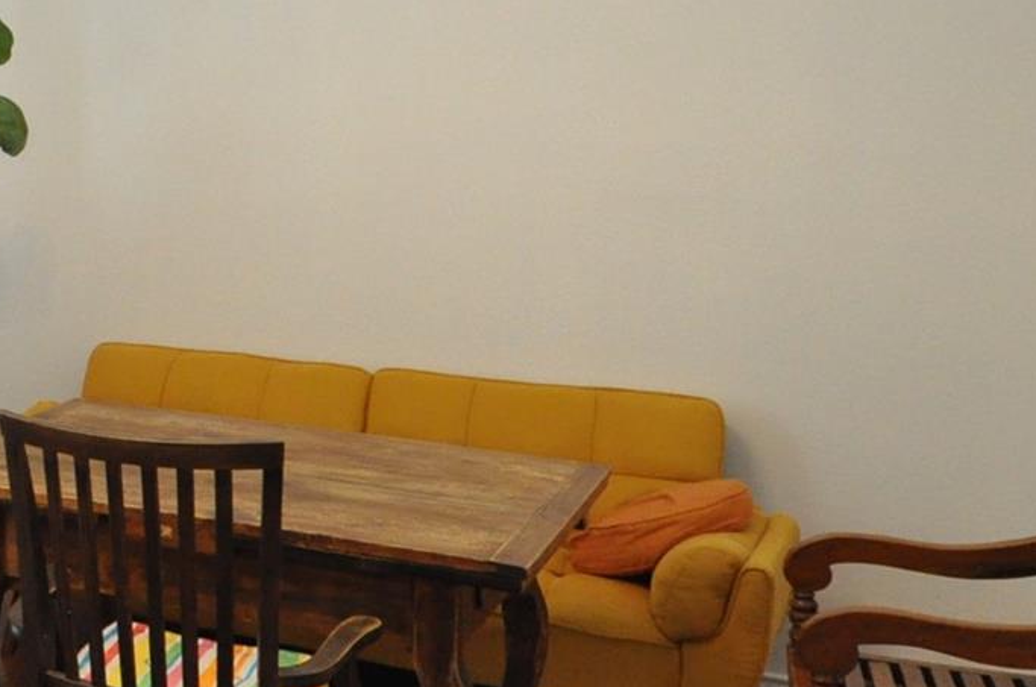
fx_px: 1551
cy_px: 177
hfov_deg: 30.6
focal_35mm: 54
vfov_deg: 24.7
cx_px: -243
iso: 2000
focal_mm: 12
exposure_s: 1/50
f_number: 7.1
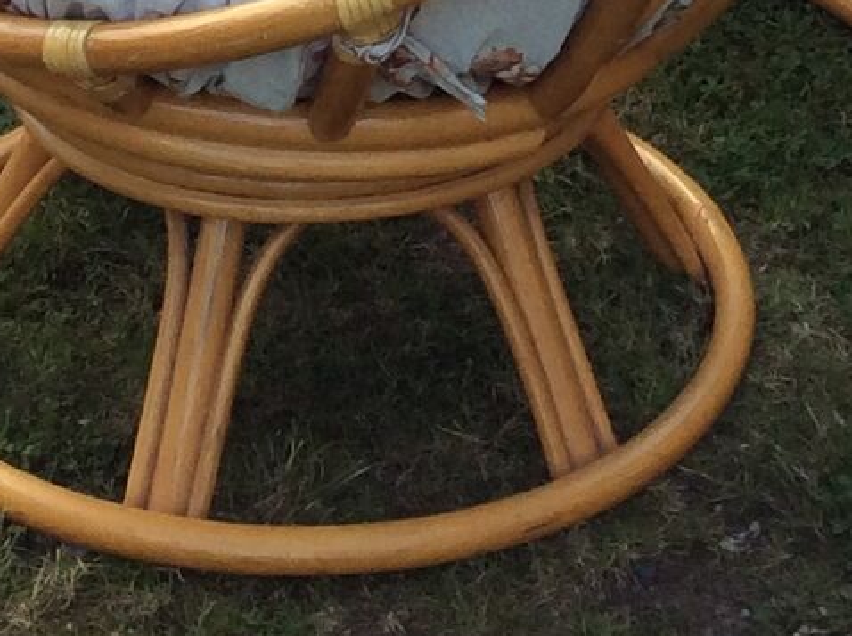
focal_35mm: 134
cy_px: -412
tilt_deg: -23.0
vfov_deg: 10.5
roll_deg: +0.8
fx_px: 3293
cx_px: 499
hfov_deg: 14.7
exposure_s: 1/173
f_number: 2.4
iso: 32
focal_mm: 3.3
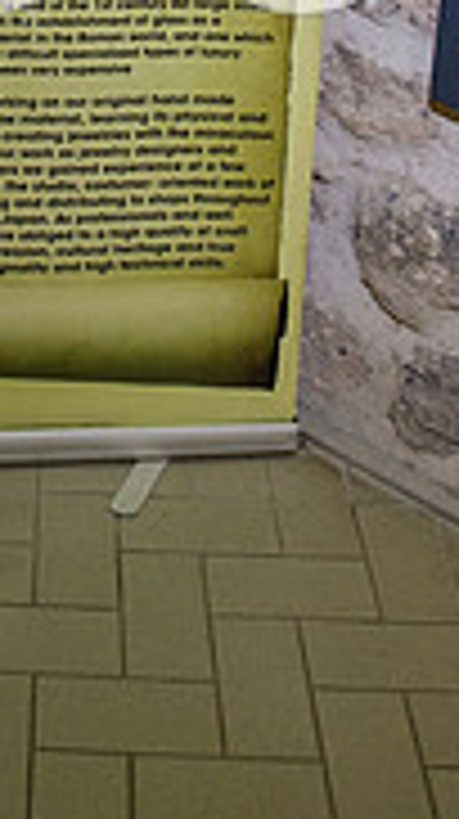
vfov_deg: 27.2
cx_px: 18
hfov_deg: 16.9
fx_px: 1519
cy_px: -117
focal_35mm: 70
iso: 1600
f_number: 3.5
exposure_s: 1/125
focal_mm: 27
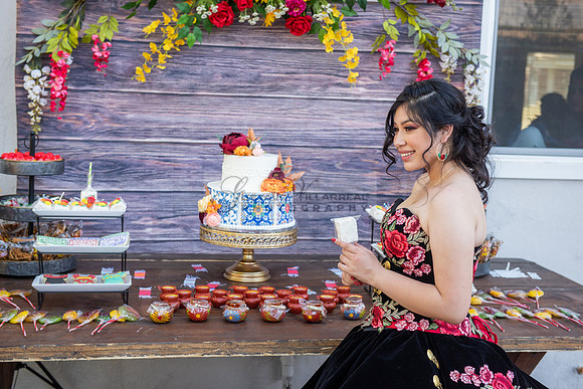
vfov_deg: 23.4
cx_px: 292
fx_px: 939
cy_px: 194
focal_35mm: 58
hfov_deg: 34.5
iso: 400
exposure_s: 1/200
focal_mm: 58
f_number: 5
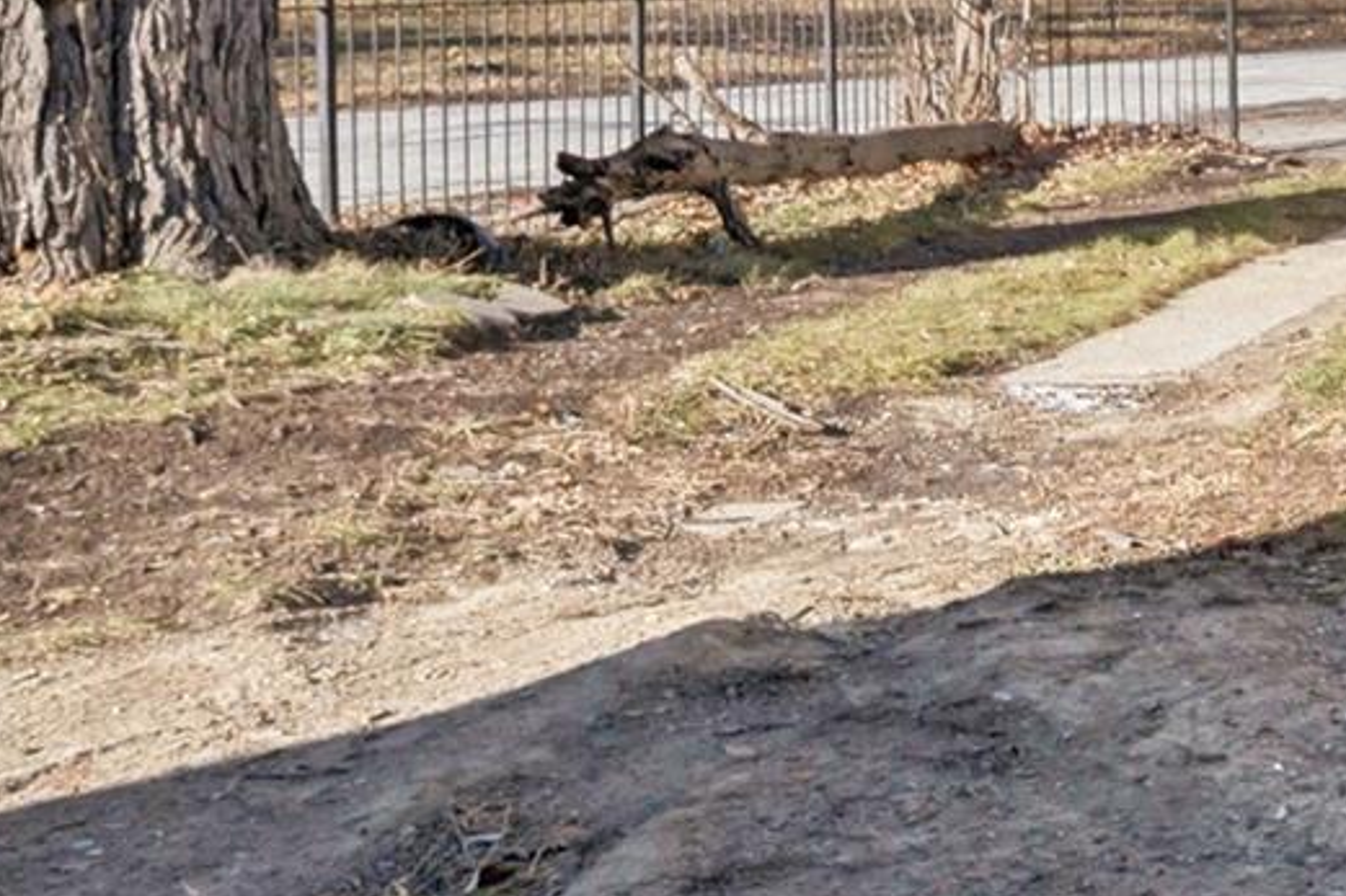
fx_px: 2056
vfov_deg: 23.3
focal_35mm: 55
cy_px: -62
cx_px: 1925
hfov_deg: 27.4
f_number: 8
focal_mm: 14
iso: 800
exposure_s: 1/6400
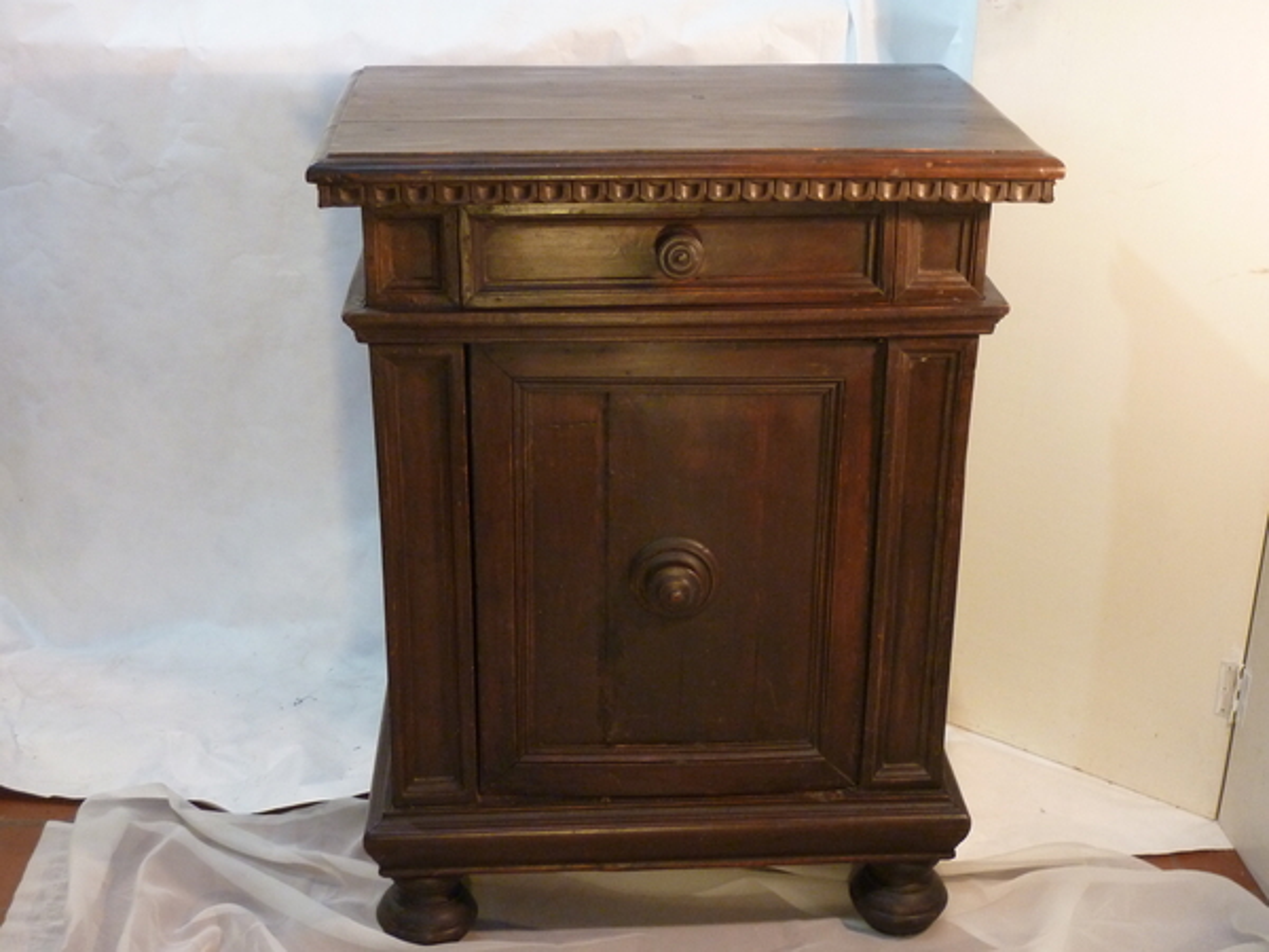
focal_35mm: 48
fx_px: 1760
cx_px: 634
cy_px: 476
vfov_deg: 30.3
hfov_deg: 39.7
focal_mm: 7.9
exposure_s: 1/15
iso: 400
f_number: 3.8
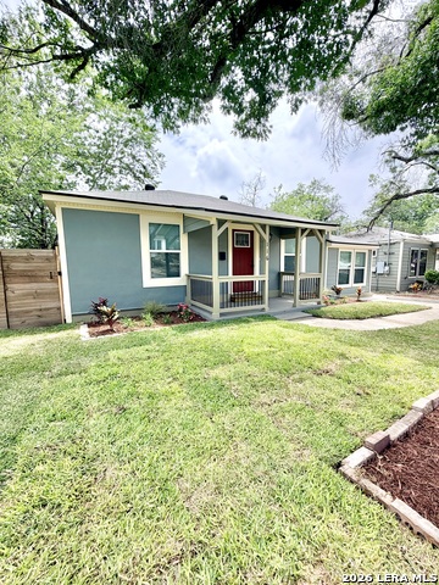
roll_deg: +0.2
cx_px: 220
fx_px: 237
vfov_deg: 102.1
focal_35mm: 14
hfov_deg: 85.7
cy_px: 292
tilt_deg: -6.4
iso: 32
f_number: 2.2
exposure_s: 1/770
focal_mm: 2.22
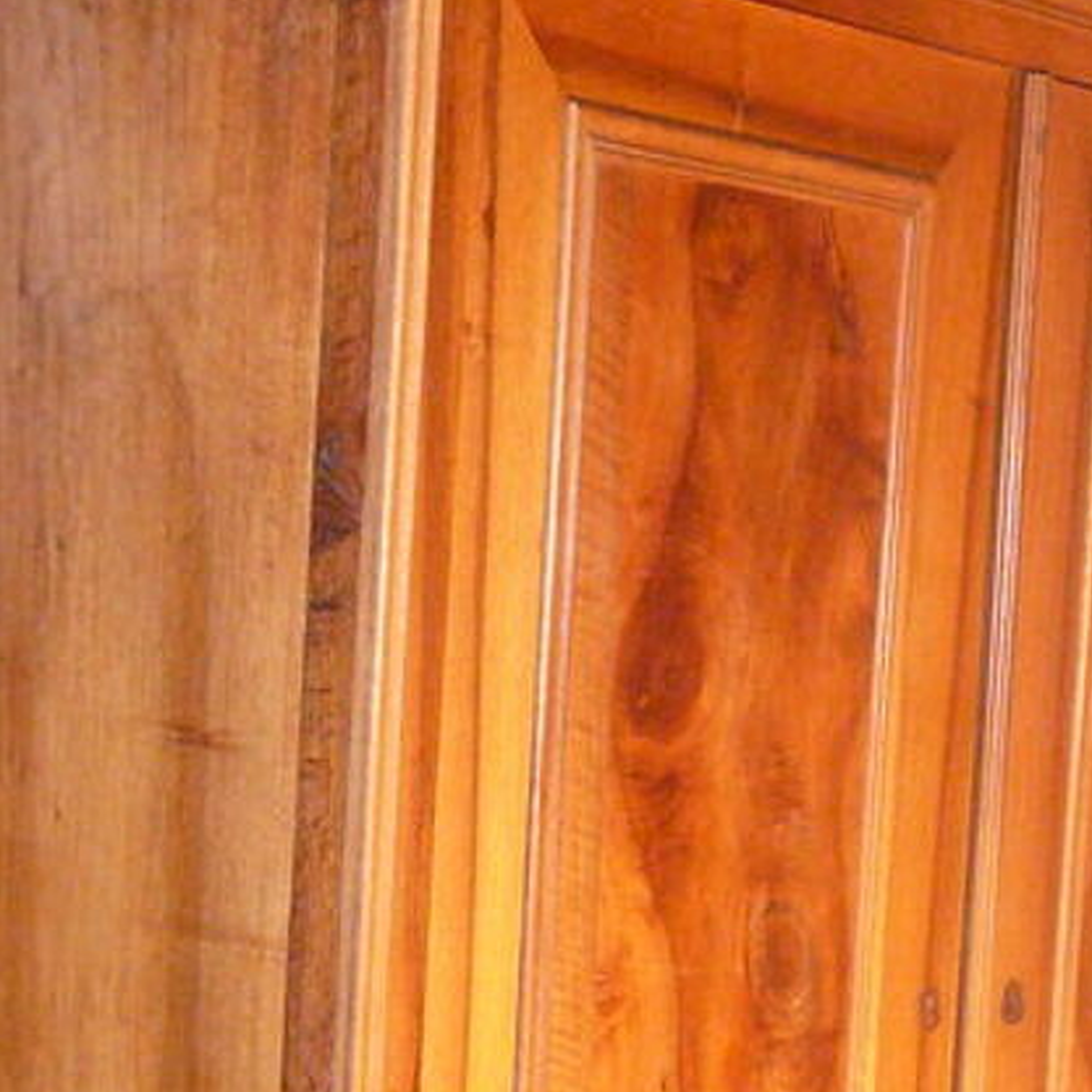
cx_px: 801
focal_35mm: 99
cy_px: 1062
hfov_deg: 17.5
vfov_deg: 17.2
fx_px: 3533
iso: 400
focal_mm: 5.2
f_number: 2.8
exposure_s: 1/30
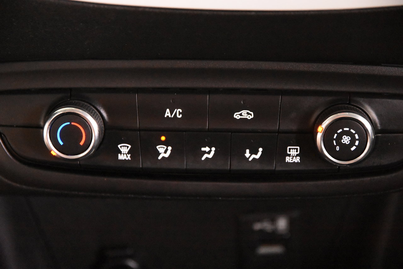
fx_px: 1175
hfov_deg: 19.5
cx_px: 202
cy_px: 134
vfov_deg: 13.0
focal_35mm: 105
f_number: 4
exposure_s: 1/40
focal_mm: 70
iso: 12800
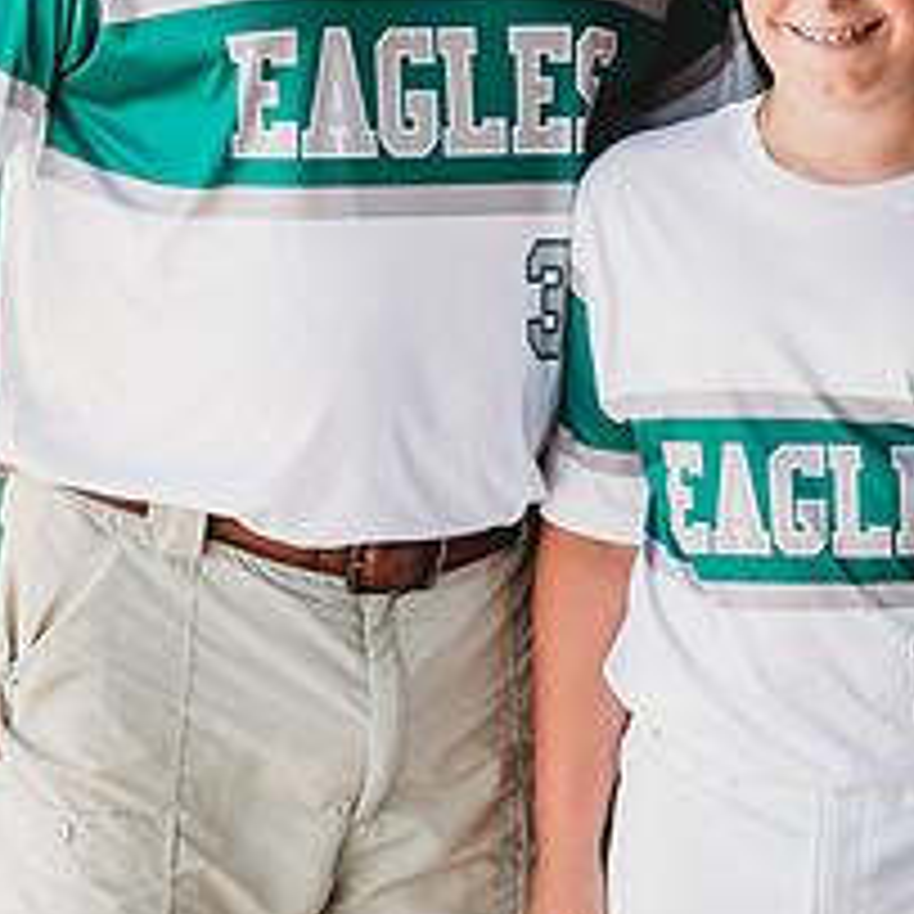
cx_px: 383
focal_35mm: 218
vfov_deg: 8.0
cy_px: 158
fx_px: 6512
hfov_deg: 8.0
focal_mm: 85
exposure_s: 1/160
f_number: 2.8
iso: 100
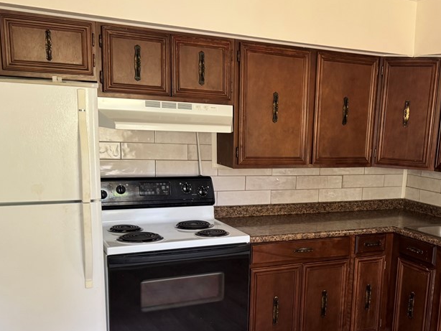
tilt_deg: -11.9
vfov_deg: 35.5
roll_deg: -3.3
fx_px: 510
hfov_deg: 45.8
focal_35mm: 40
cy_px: 227
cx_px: 307
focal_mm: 6.76
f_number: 1.78
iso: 250
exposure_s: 1/60
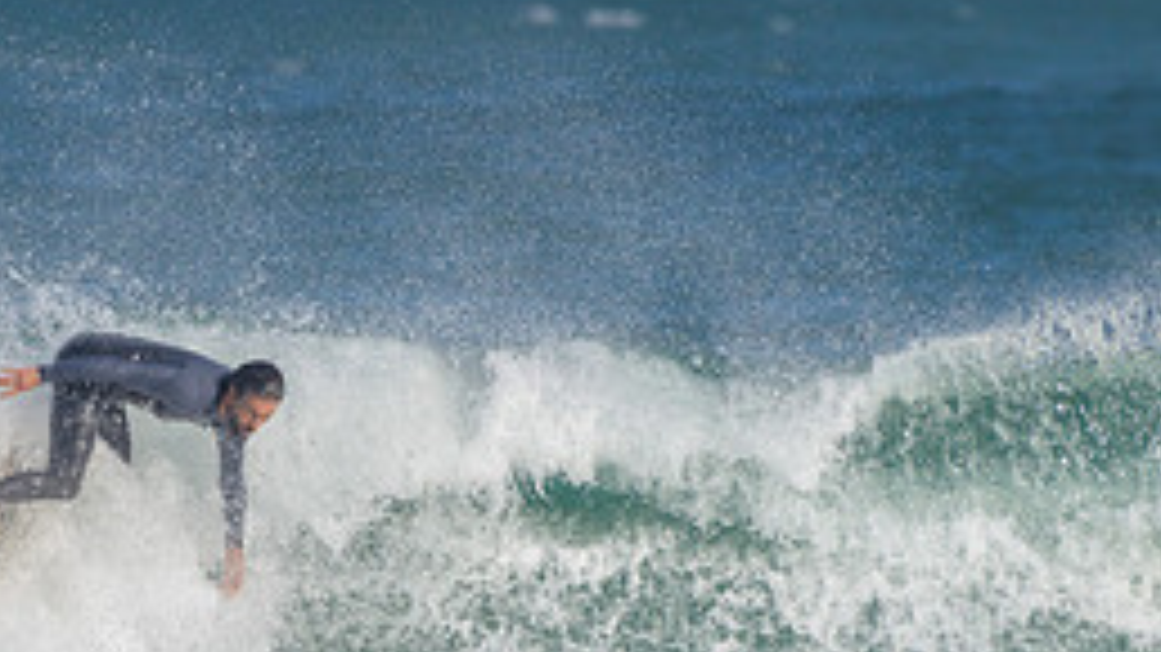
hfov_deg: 1.5
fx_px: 44414
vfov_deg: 0.8
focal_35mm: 1443
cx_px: -5
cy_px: 619
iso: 160
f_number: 5.6
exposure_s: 1/2000
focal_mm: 500
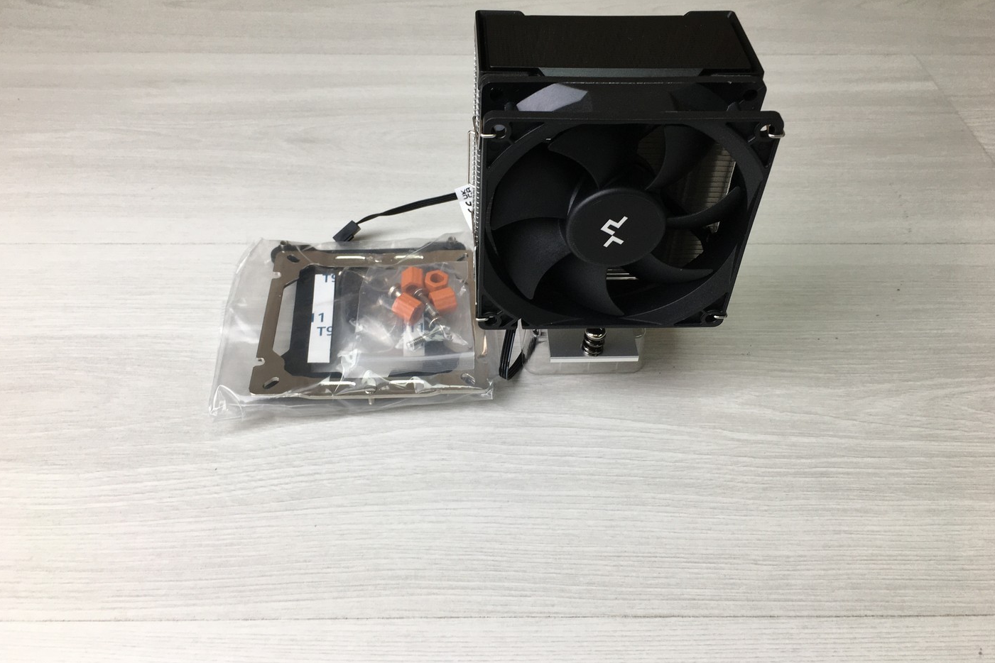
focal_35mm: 31
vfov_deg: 42.2
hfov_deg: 60.3
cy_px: 289
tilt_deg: -41.7
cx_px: 496
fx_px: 857
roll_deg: +0.4
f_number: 2.2
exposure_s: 1/100
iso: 32
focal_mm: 4.15
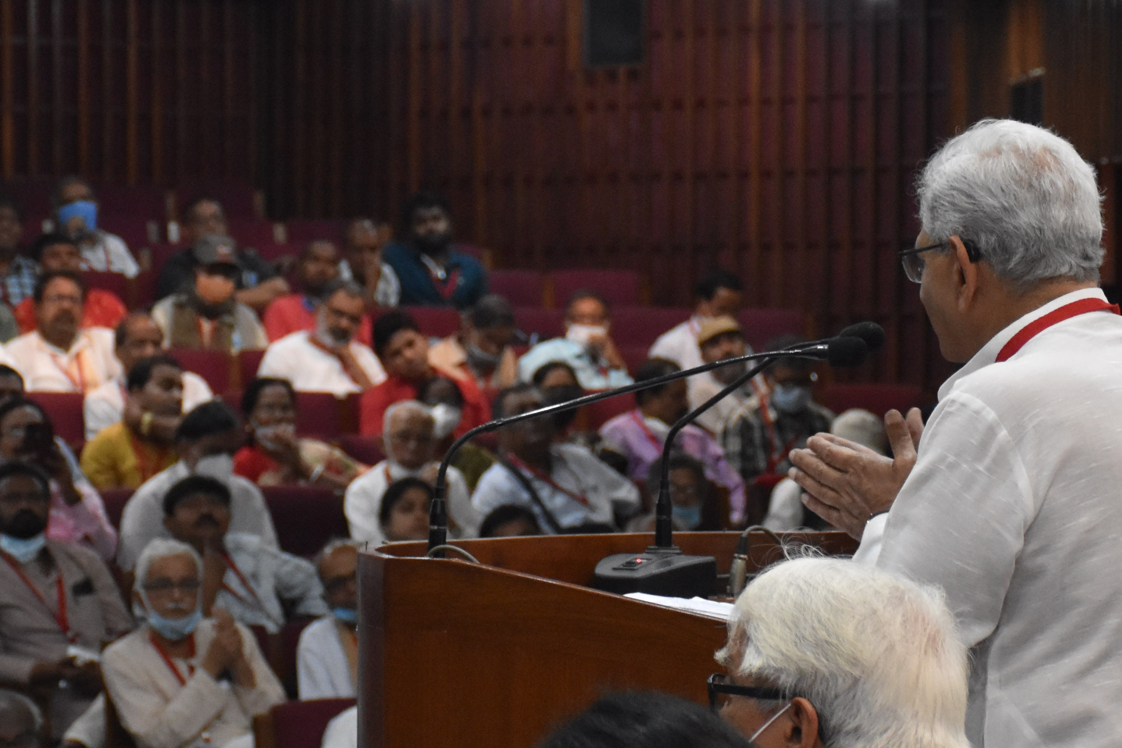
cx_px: 632
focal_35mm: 175
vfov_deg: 7.8
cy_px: 307
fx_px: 5454
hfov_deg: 11.7
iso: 2500
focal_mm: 56
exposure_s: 1/60
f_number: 4.8
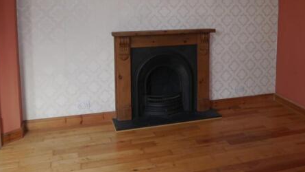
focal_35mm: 40
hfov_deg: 50.2
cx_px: 181
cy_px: 28
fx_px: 323
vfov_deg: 28.8
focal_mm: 14
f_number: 3.5
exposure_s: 1/60
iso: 160
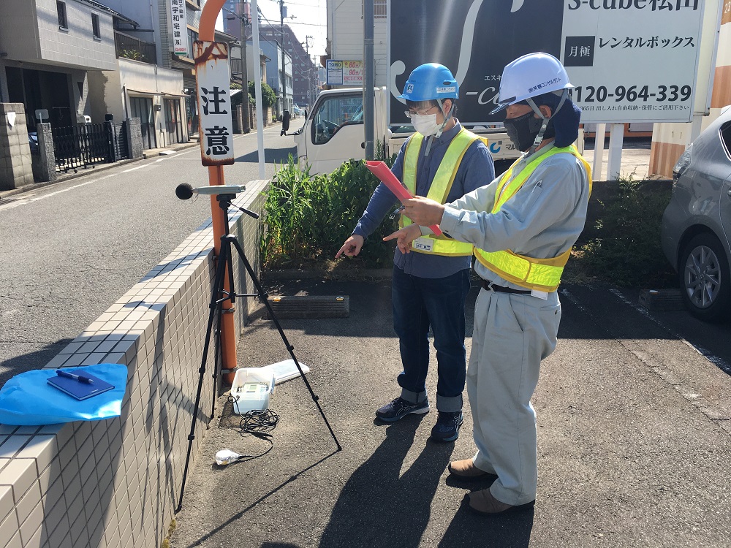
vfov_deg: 48.2
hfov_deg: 61.7
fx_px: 612
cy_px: 274
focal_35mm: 29
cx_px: 366
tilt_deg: -14.4
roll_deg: +0.9
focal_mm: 4.15
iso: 25
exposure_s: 1/927
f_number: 2.2
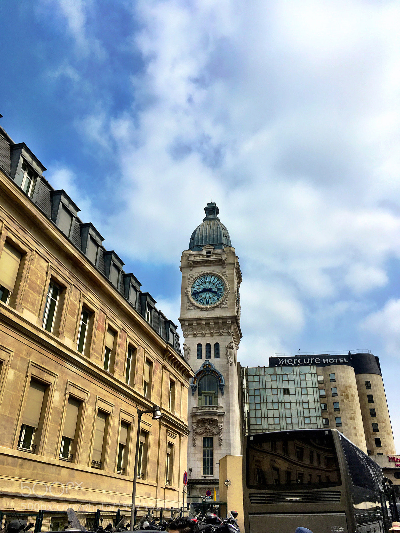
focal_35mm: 29
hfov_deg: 48.2
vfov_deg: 61.7
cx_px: 200
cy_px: 266
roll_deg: -1.1
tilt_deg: +28.3
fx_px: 447
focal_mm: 4.15
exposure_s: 1/2747
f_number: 2.2
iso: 25
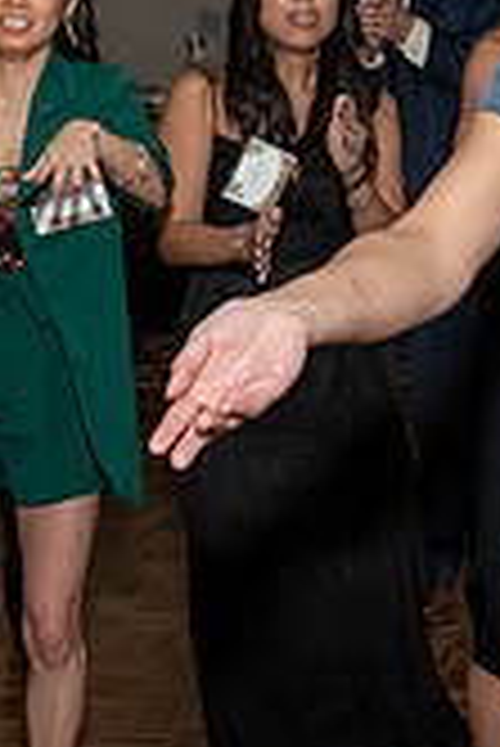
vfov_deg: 19.1
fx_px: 2204
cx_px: 426
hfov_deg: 12.9
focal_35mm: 106
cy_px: 196
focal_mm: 17
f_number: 6.3
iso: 500
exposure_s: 1/250
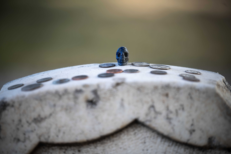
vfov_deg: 6.9
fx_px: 1282
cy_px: 77
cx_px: 116
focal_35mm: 200
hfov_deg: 10.3
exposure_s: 1/500
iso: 50
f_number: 2.8
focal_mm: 200
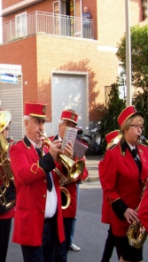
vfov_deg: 41.3
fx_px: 348
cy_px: 131
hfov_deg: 23.0
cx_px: -3
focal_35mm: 50
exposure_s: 1/363
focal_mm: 5.6
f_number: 2.7
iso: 80
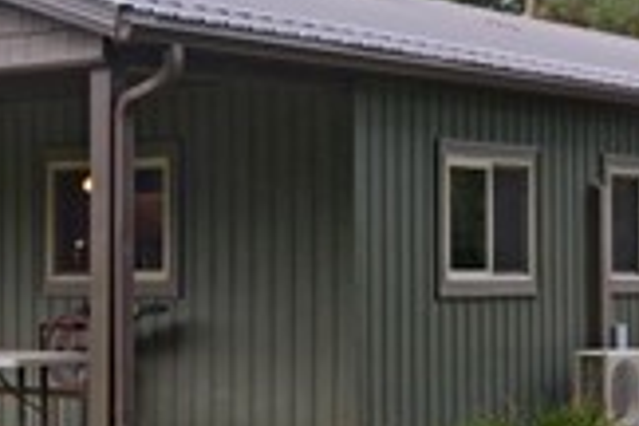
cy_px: 227
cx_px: 189
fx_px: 1846
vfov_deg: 13.2
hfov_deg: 19.5
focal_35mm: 104
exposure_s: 1/50
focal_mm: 22
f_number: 13
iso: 400
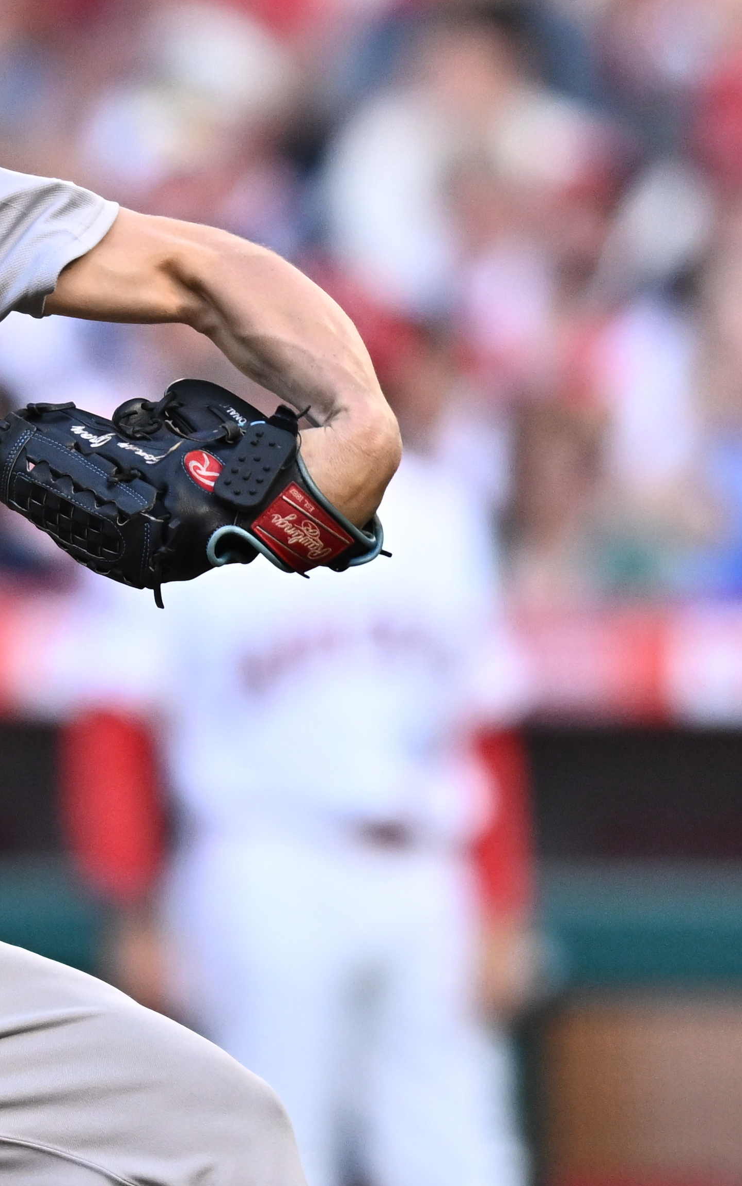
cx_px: -286
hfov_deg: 0.9
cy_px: 322
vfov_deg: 1.5
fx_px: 46394
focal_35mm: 1434
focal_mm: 400
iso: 1250
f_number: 2.8
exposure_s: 1/3200
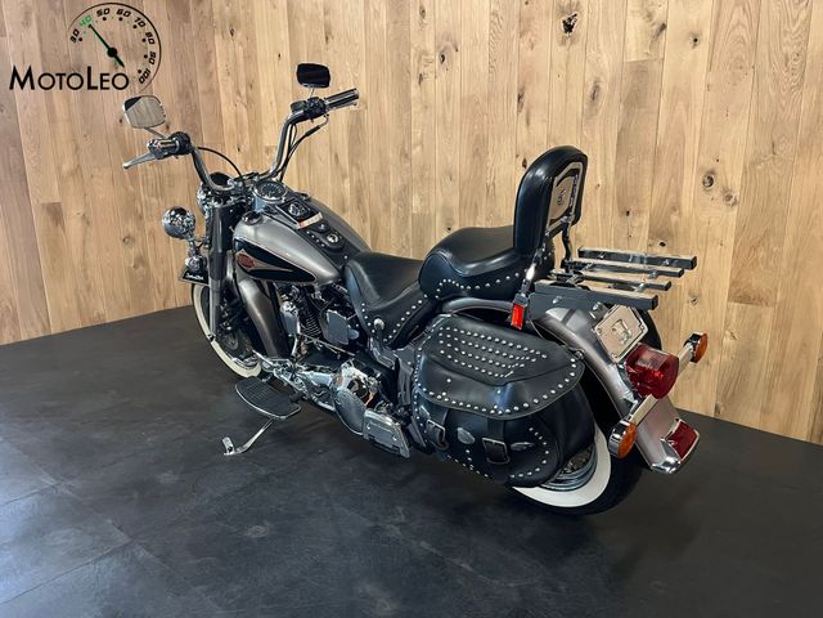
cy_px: 309
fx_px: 618
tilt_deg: -14.6
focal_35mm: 26
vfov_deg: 53.1
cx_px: 412
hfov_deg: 67.3
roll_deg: +0.1
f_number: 1.6
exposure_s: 1/25
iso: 500
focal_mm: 5.1
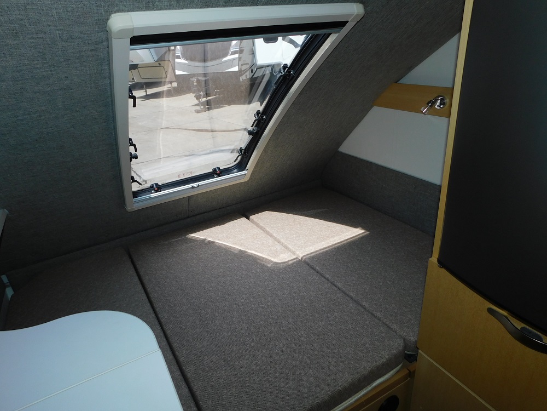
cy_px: 206
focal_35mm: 23
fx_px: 363
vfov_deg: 58.9
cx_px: 274
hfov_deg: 73.9
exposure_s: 1/800
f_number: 3
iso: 125
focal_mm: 4
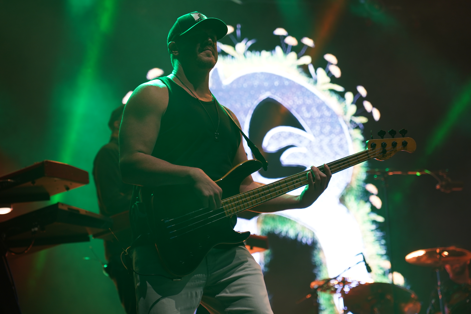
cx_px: 236
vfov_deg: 13.0
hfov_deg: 19.5
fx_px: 1374
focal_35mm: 105
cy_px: 157
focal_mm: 105
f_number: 4
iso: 400
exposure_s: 1/160
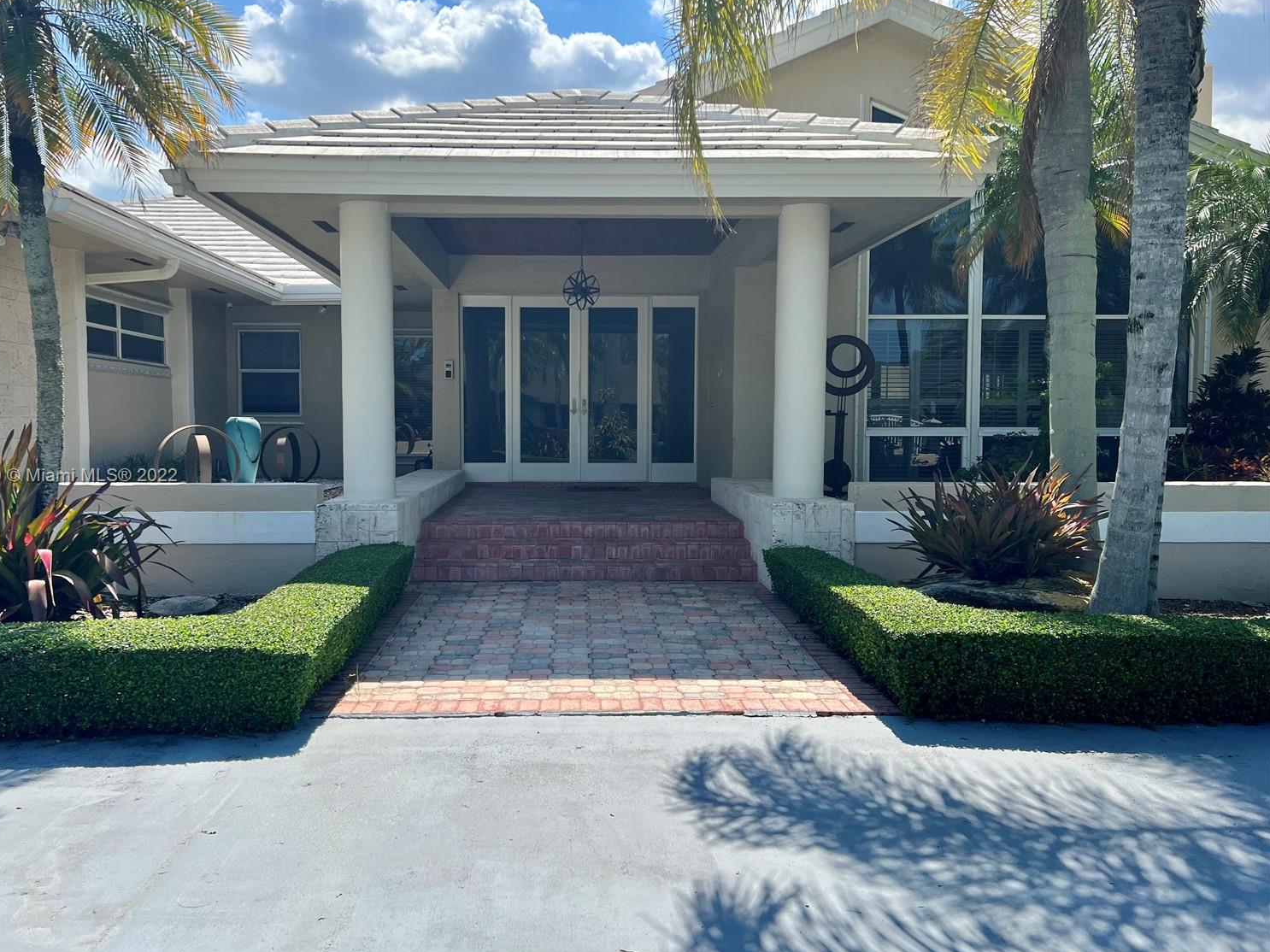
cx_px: 588
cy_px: 477
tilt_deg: -3.0
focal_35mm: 28
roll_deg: +0.1
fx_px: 1027
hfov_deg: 63.4
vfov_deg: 49.7
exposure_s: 1/3968
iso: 50
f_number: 1.5
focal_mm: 5.7
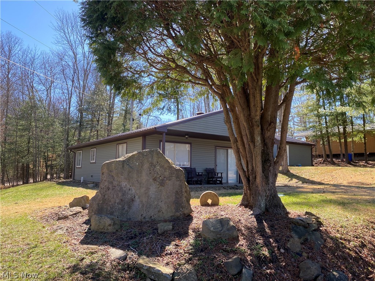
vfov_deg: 53.1
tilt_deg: +6.5
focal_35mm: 26
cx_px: 188
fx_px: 282
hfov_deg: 67.3
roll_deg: -1.1
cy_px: 140
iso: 32
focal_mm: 4.25
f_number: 1.8
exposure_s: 1/452
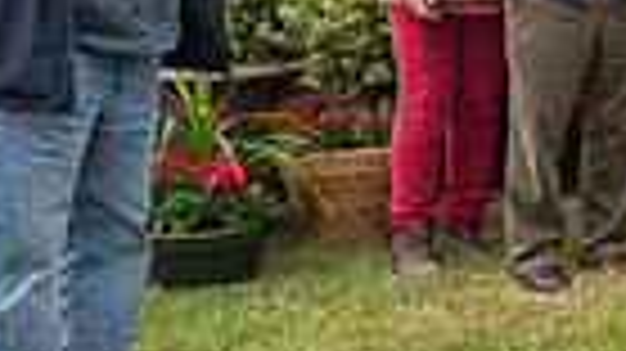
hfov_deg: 15.2
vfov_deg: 9.8
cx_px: 1134
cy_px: -45
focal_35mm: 122
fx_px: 2024
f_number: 6.3
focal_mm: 24
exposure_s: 1/60
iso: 80
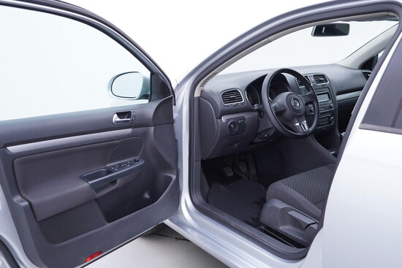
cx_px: 201
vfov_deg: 36.9
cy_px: 134
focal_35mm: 36
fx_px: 402
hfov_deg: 53.1
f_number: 3.2
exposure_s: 1/40
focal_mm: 24
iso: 125
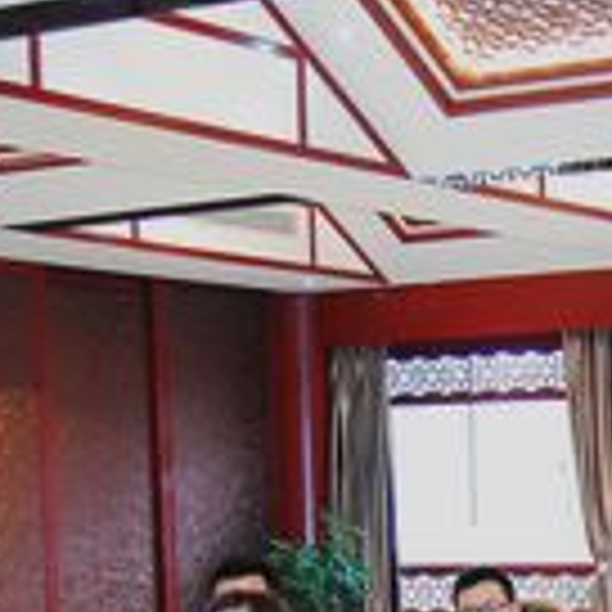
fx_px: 2240
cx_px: 738
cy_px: 734
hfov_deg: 15.0
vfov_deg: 15.0
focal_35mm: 112
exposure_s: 1/30
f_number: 4
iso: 1600
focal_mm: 24
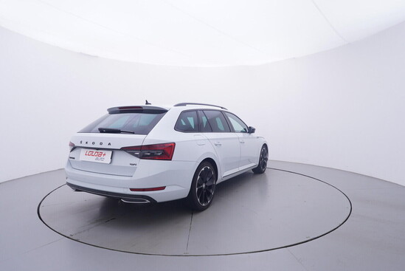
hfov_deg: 77.3
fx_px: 253
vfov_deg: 56.2
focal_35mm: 22
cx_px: 202
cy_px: 136
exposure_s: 1/80
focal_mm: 15
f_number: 5
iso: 200
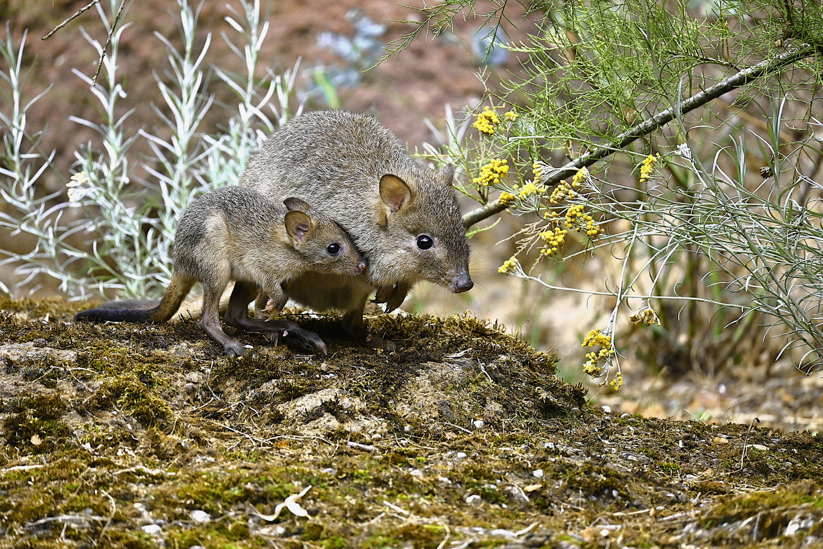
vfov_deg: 3.7
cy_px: 274
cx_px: 412
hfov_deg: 5.5
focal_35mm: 375
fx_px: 8572
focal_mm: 250
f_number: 6.3
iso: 1400
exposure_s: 1/1000
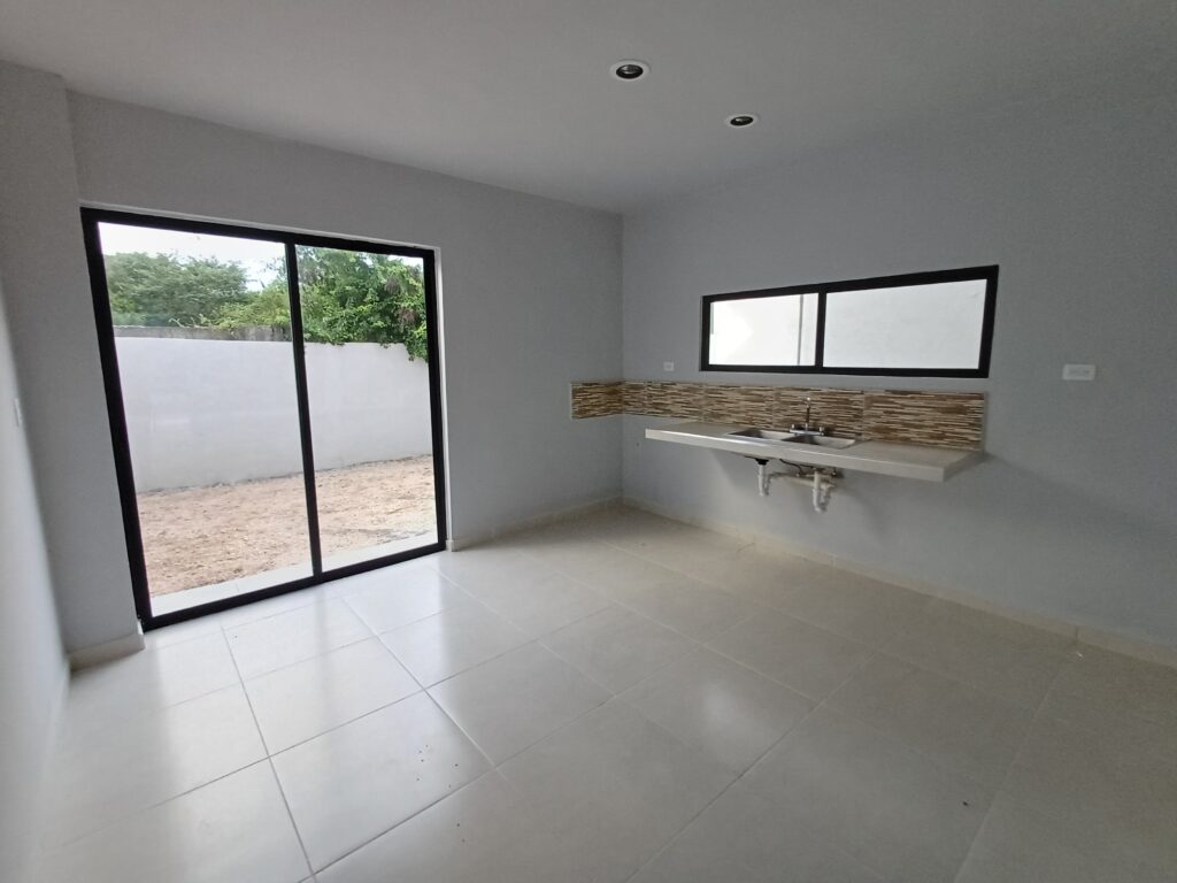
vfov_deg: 78.1
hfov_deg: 94.5
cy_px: 442
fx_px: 544
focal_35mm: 16
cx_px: 588
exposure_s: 1/25
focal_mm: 1.64
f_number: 2.2
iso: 320
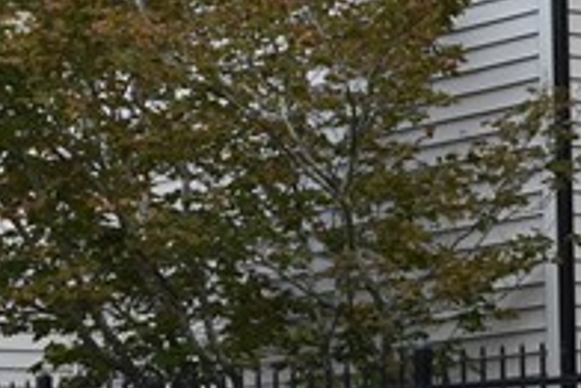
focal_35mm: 199
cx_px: 1331
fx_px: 3214
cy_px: 489
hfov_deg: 9.4
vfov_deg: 6.9
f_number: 8
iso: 800
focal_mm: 24
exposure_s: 1/250
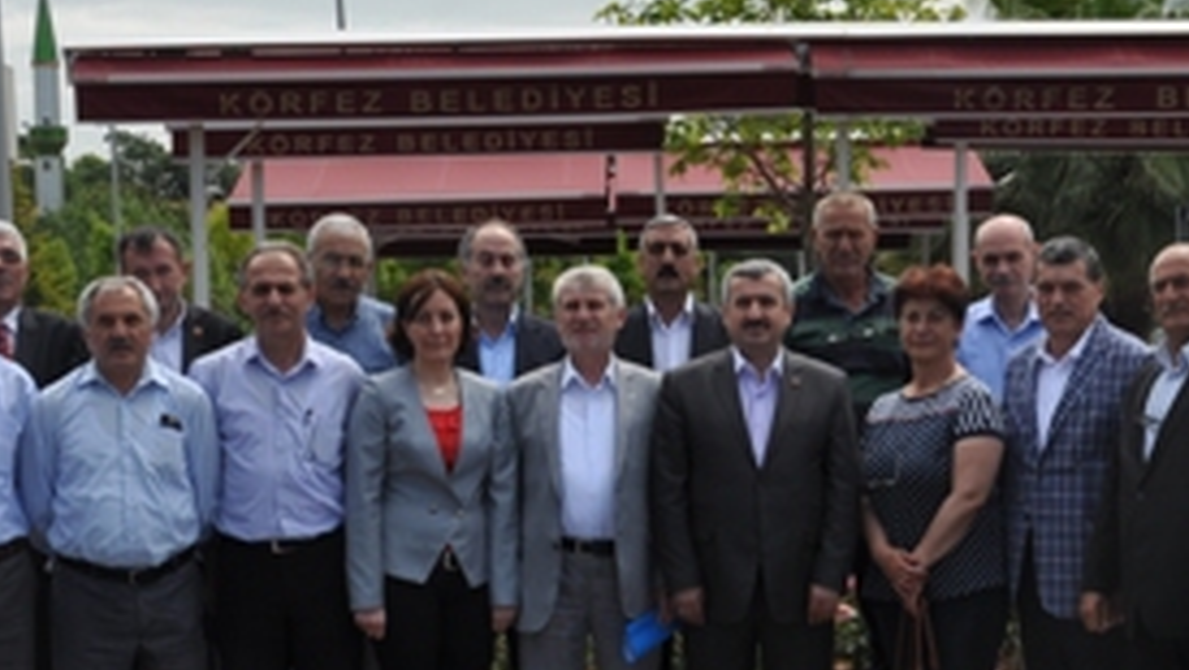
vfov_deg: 13.2
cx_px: 636
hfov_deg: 23.3
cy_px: 616
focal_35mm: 91
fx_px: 2877
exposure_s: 1/200
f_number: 11
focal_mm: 25
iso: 200
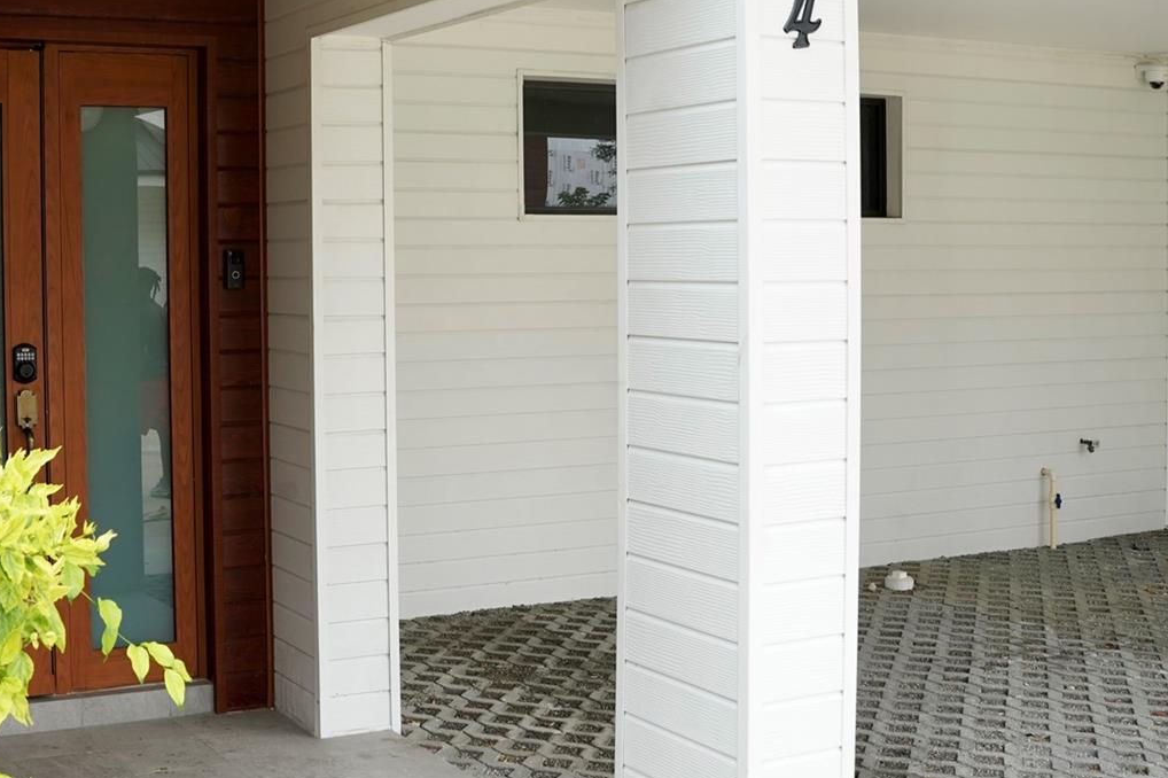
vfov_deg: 24.6
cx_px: 388
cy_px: 350
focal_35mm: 55
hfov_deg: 35.9
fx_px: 1784
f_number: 8
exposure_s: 1/125
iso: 800
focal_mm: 35
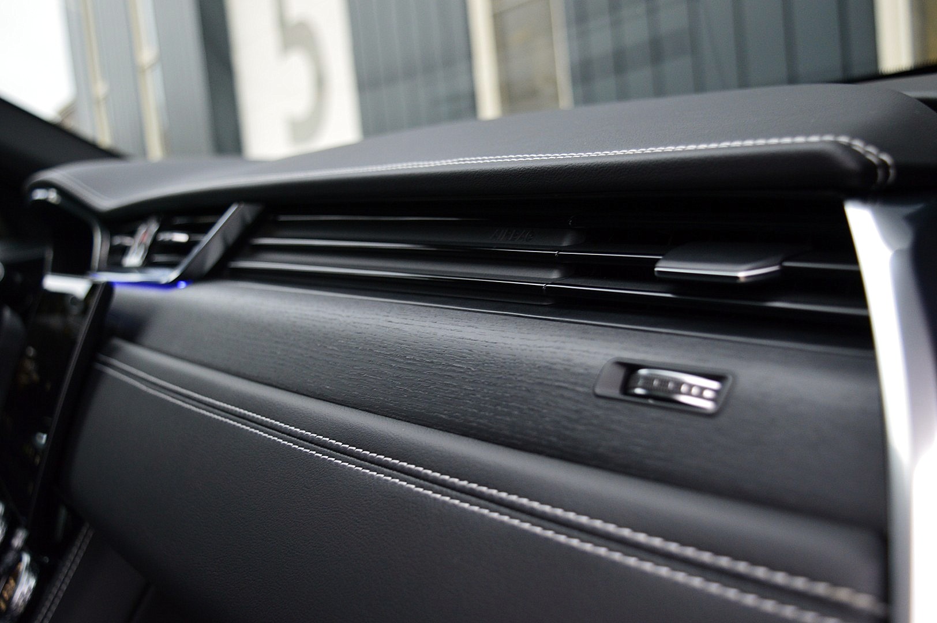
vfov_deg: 33.0
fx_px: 1053
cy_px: 312
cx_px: 468
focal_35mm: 40
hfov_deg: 48.0
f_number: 4.2
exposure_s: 1/60
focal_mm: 27
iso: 800
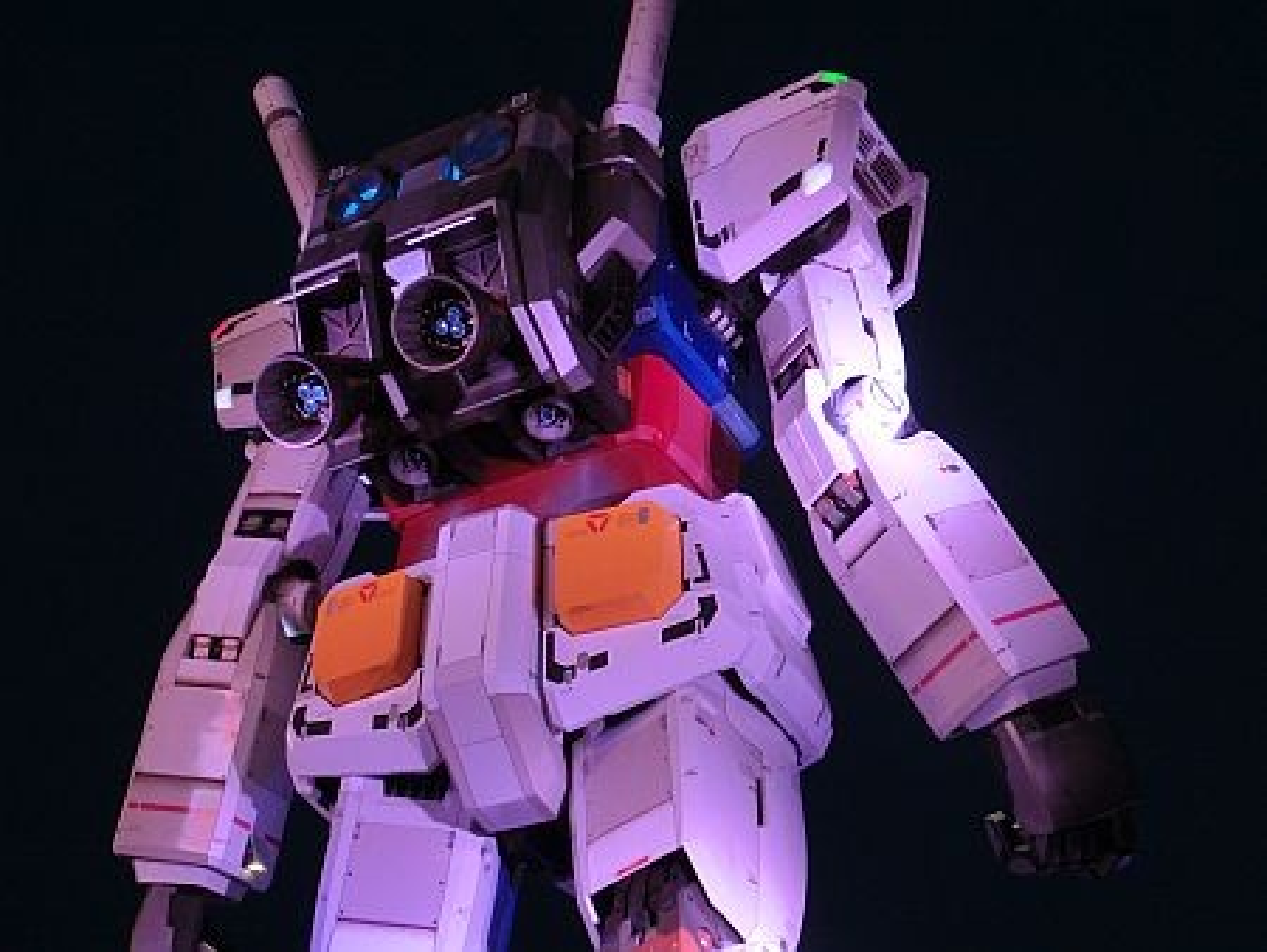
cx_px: 634
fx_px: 2161
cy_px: 476
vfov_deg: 24.8
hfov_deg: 32.7
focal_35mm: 59
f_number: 3.8
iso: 500
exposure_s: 1/60
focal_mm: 10.5
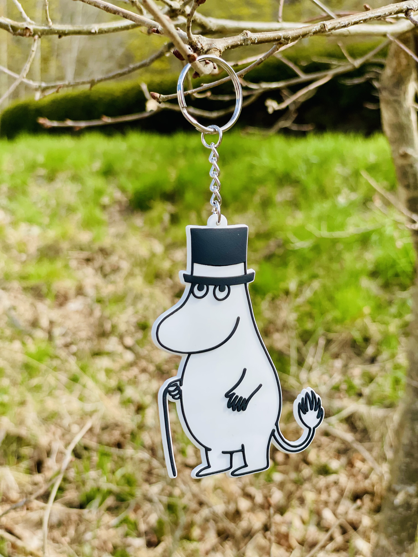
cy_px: 278
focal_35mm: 52
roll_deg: -0.3
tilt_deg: -7.0
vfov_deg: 36.8
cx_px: 209
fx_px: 837
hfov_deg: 28.0
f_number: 2
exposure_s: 1/1199
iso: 32
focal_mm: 6
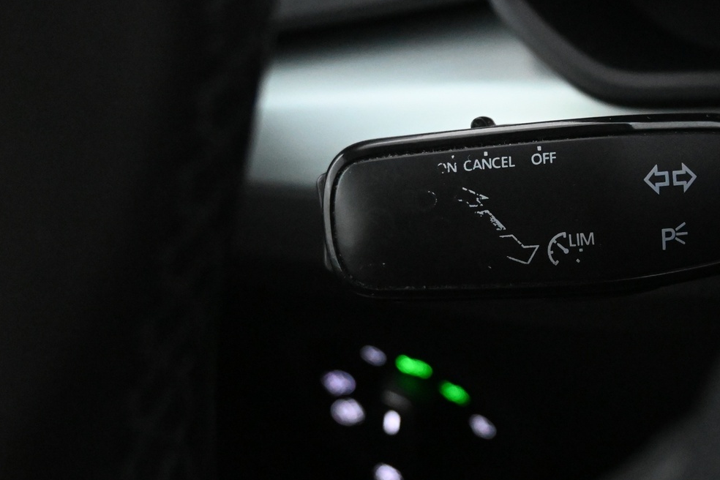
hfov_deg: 34.3
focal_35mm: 57
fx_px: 1136
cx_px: 552
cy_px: 195
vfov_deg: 23.8
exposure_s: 1/40
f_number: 4.2
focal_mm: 23
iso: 7200
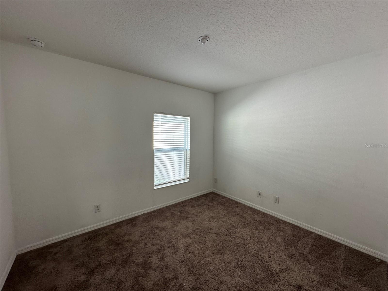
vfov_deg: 85.7
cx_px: 194
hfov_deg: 102.1
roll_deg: -2.0
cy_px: 146
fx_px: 157
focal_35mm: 14
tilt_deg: -3.7
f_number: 2.2
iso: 80
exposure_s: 1/120
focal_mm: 2.22
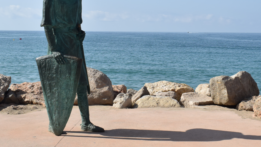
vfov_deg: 19.2
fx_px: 429
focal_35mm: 62
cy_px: 27
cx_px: 166
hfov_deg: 33.6
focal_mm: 24
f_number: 9
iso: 400
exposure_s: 1/1000
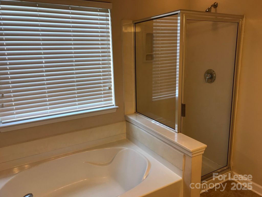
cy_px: 98
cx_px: 131
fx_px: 212
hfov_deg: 63.4
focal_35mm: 28
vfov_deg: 49.7
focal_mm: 3.99
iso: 25
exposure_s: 1/60
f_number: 1.8
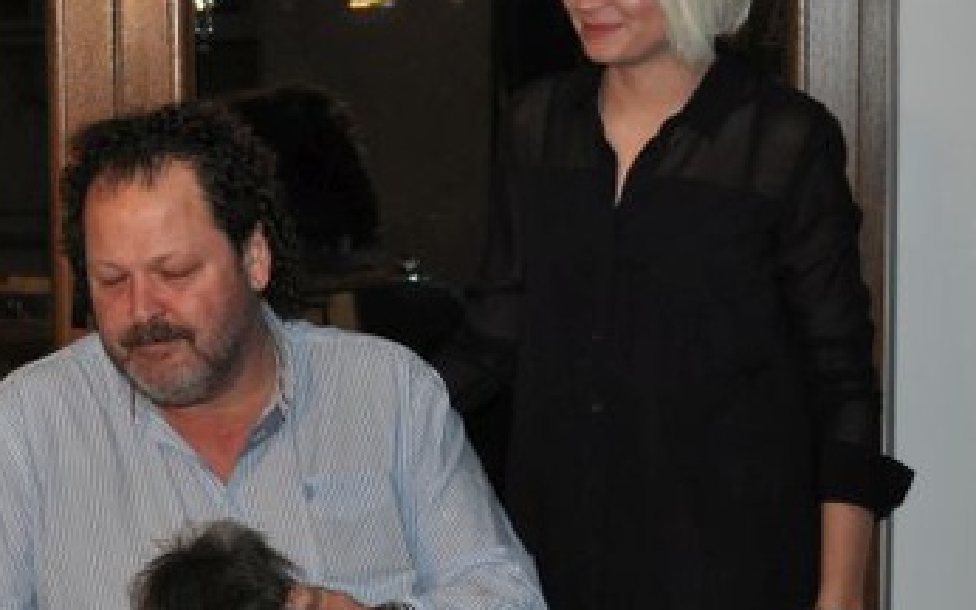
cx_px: 175
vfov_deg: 12.4
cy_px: 367
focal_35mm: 105
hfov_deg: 19.6
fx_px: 2792
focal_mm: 30
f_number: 4.5
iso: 800
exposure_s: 1/60
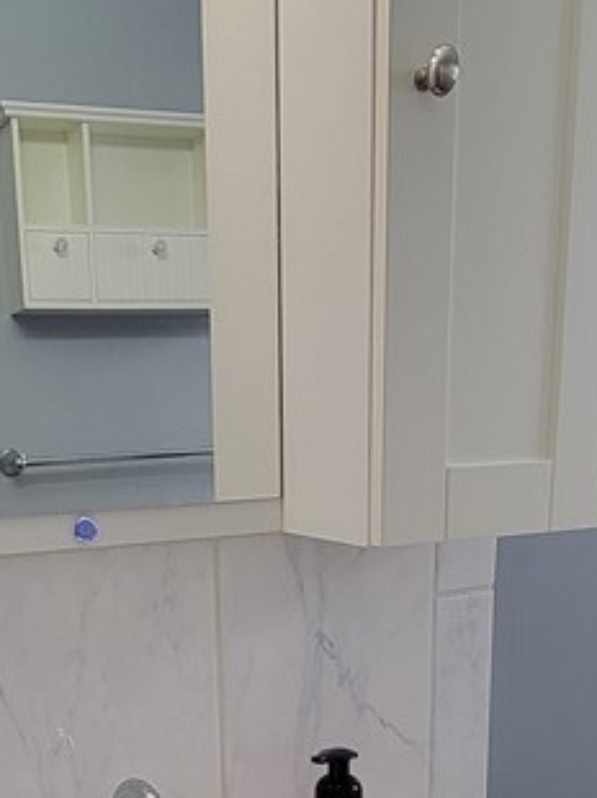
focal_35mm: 43
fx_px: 990
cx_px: 201
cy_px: 716
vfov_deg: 40.6
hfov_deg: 33.3
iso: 125
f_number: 2.2
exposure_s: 1/60
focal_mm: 2.2
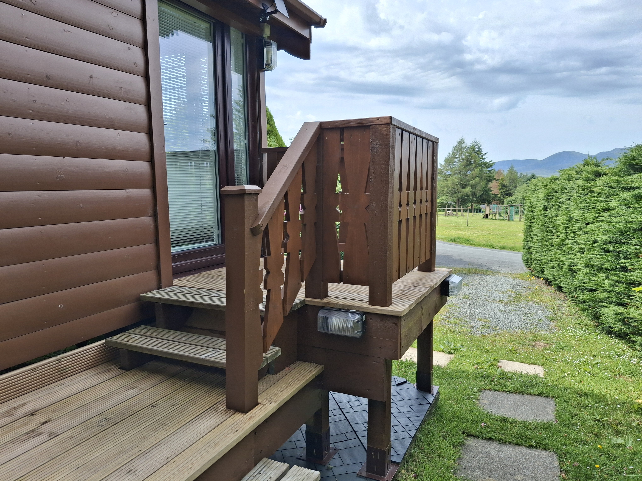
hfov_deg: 69.4
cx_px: 321
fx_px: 464
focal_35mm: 25
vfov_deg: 54.9
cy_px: 240
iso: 32
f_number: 1.8
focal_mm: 4.69
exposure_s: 1/1062
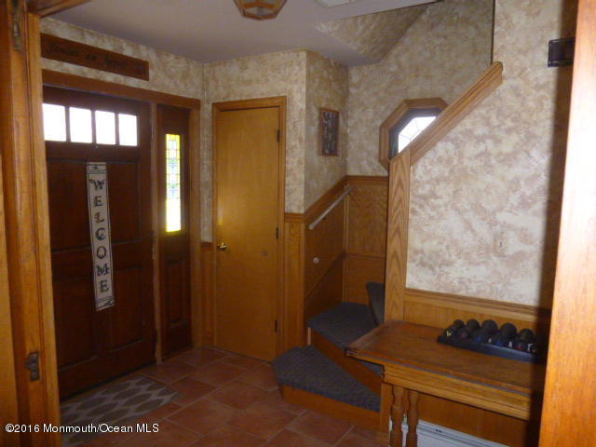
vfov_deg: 54.9
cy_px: 224
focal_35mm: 25
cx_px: 298
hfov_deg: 69.4
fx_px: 430
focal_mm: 4.5
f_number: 3.1
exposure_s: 1/60
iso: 400
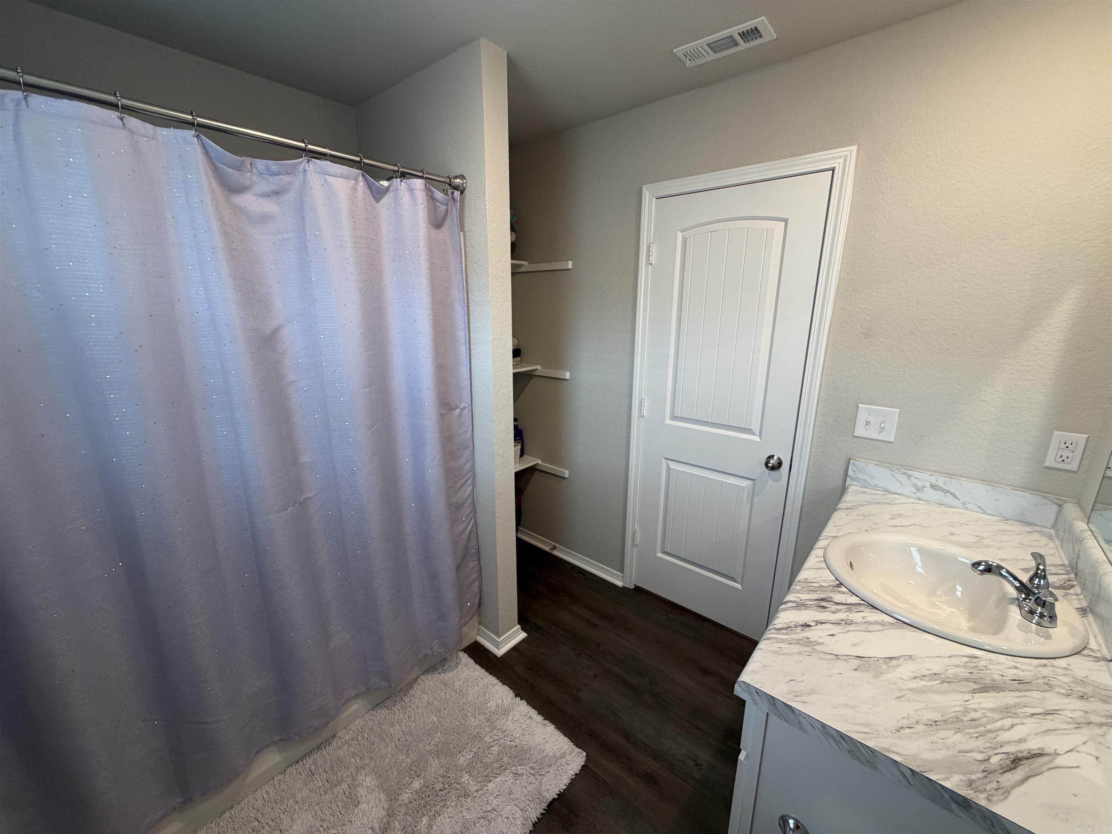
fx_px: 450
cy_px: 417
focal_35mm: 14
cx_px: 556
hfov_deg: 102.1
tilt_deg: -14.0
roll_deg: +0.5
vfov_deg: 85.7
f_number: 2.2
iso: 200
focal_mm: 2.22
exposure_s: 1/60
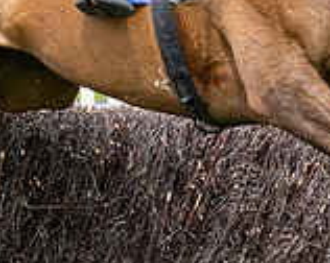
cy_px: 64
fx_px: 5560
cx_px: 350
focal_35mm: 570
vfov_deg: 2.7
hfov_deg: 3.4
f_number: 4
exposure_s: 1/2500
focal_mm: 89
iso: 640
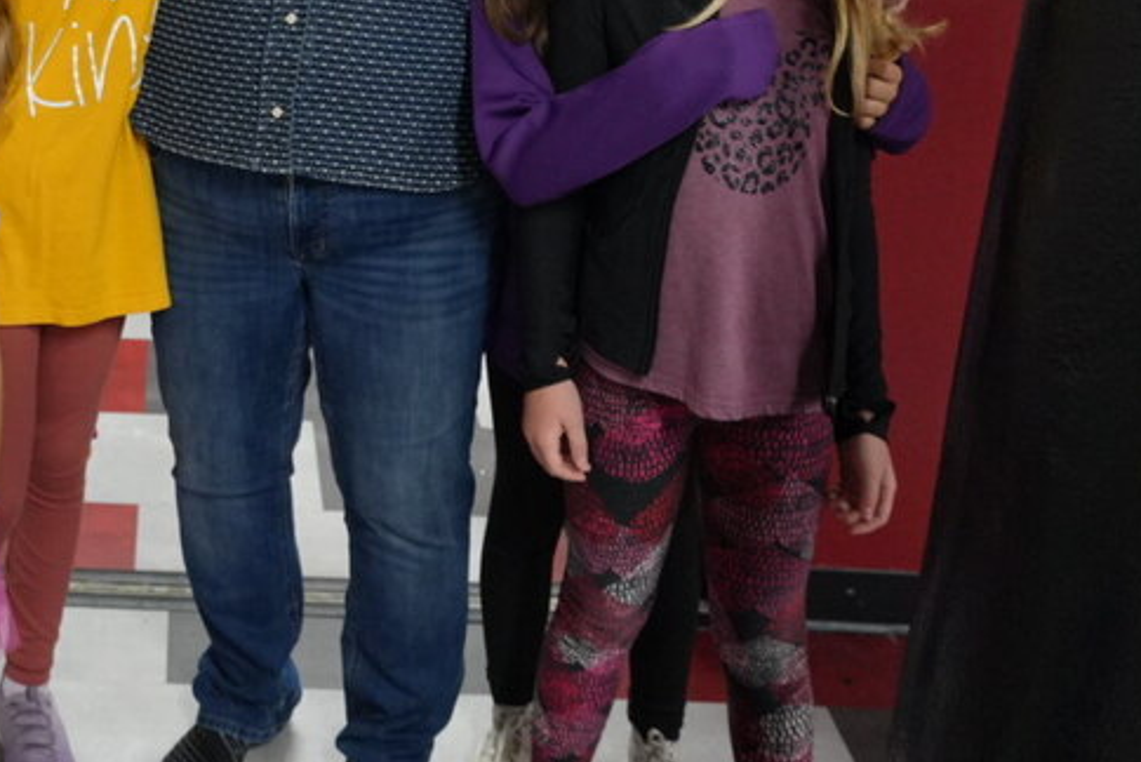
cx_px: 155
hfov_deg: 33.5
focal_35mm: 57
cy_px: 80
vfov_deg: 23.2
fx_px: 1808
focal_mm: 18
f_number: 4
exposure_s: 1/160
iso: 2500
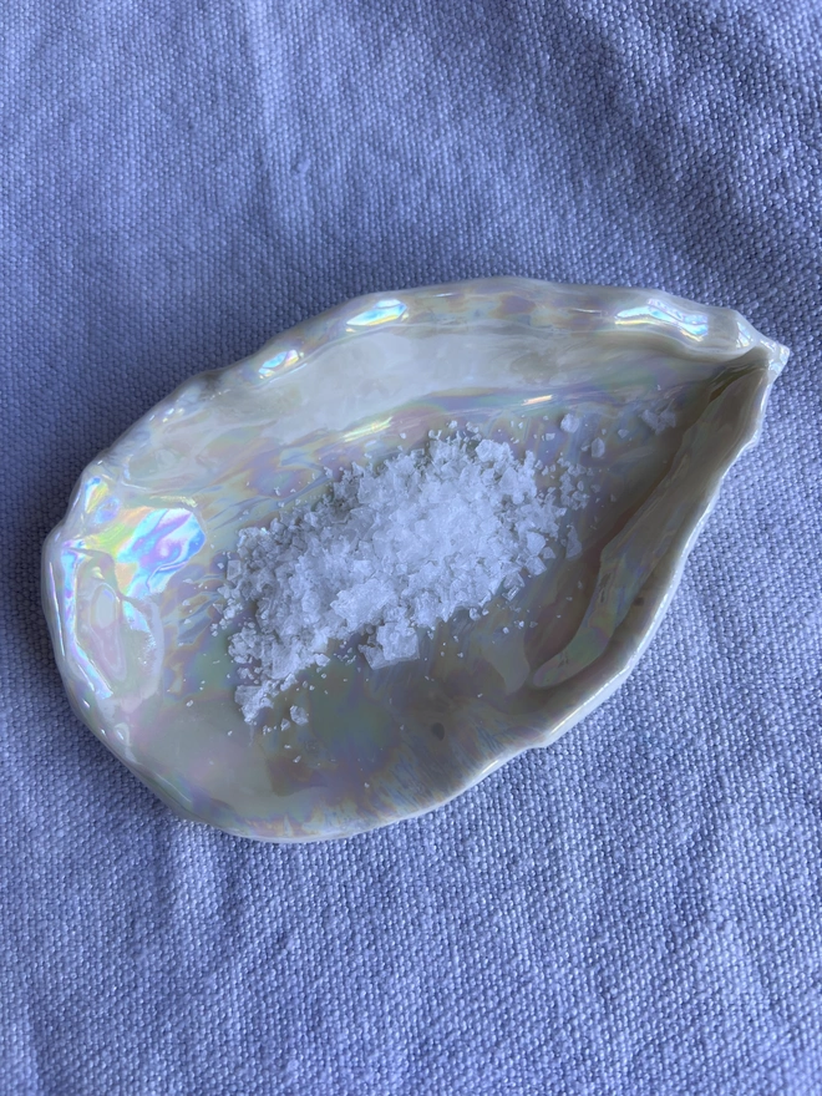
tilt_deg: -78.5
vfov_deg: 67.3
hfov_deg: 53.1
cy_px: 548
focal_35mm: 26
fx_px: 823
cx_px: 411
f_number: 1.5
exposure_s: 1/121
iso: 40
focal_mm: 5.7
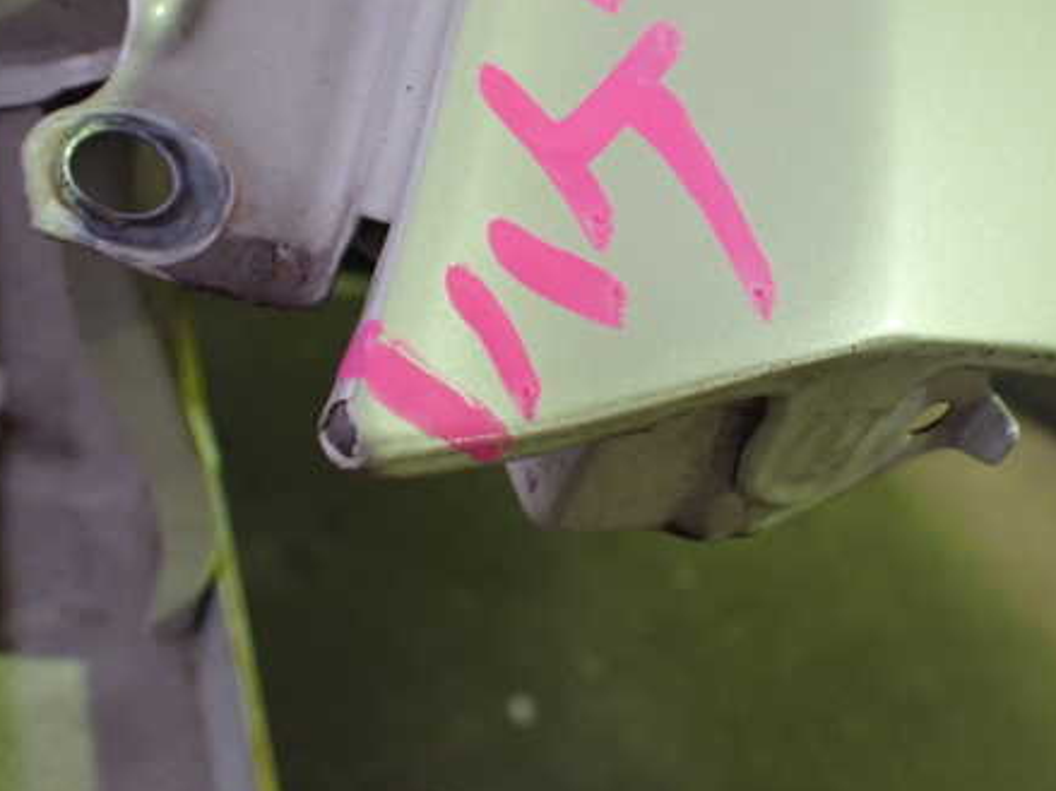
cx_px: 570
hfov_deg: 45.7
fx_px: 1250
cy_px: 322
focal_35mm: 41
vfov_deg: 35.0
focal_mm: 5.4
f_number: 2.3
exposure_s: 1/60
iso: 800
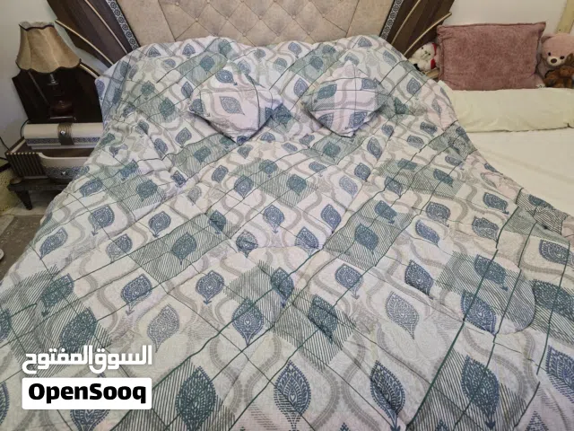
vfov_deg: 58.9
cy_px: 216
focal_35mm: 23
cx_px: 287
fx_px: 381
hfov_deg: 73.9
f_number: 1.7
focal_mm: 6.3
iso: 400
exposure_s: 1/100
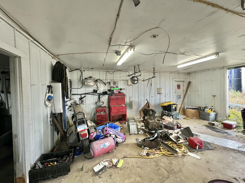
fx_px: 92
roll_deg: +0.8
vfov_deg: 89.9
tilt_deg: -1.4
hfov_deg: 106.2
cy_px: 92
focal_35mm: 13
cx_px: 122
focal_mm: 1.57
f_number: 1.8
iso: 160
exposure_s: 1/60
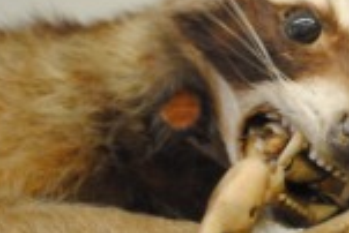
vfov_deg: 7.7
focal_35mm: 178
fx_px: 1727
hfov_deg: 11.2
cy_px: 53
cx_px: 488
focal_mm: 40
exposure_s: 1/30
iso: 1400
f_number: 5.3
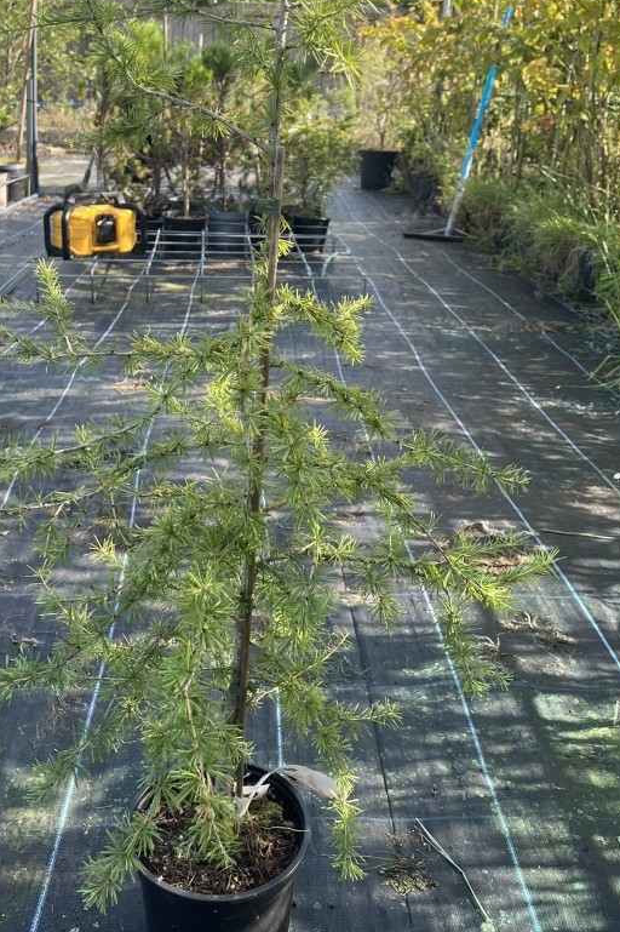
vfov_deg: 50.0
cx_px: 236
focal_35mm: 38
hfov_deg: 34.9
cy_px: 327
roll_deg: -3.5
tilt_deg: -16.6
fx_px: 982
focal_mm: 5.1
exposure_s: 1/404
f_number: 1.6
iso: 50
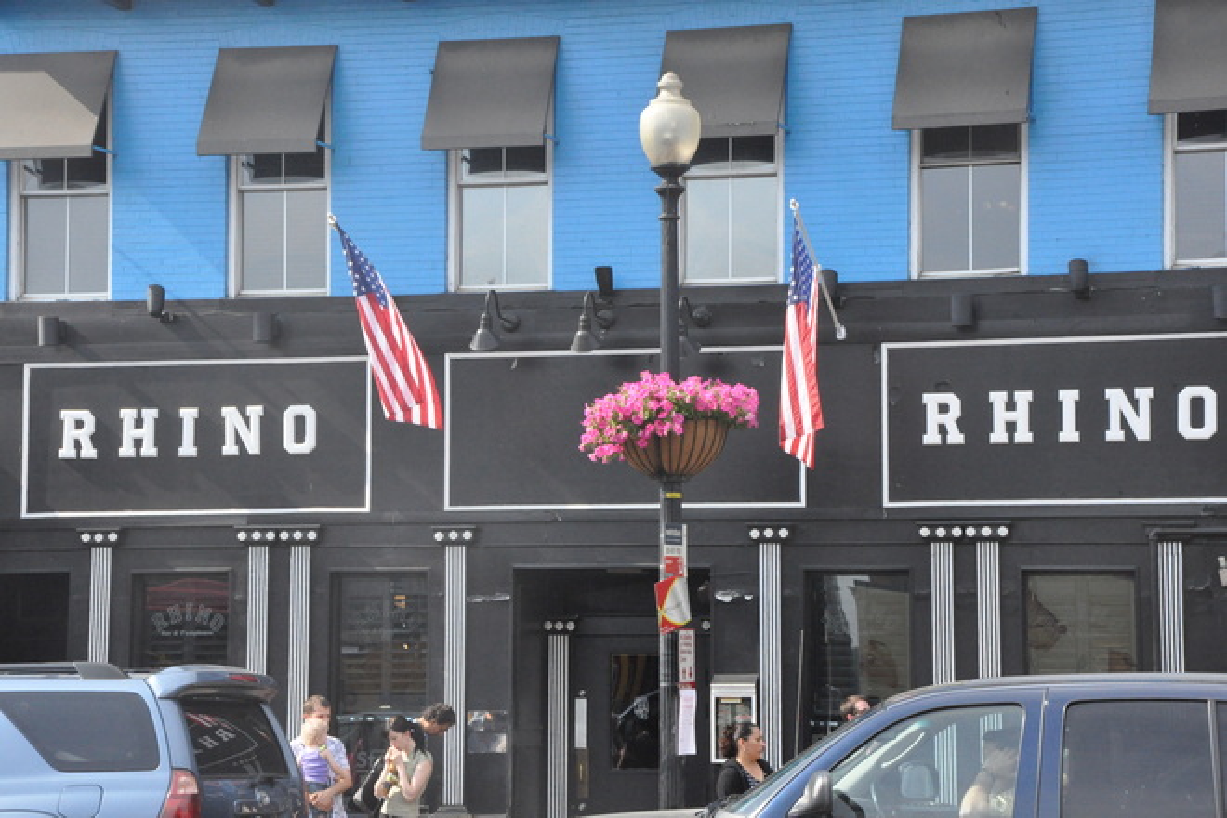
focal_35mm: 93
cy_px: 409
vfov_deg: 14.7
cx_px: 614
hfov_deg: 21.9
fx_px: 3170
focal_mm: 62
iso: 2500
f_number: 14
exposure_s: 1/800
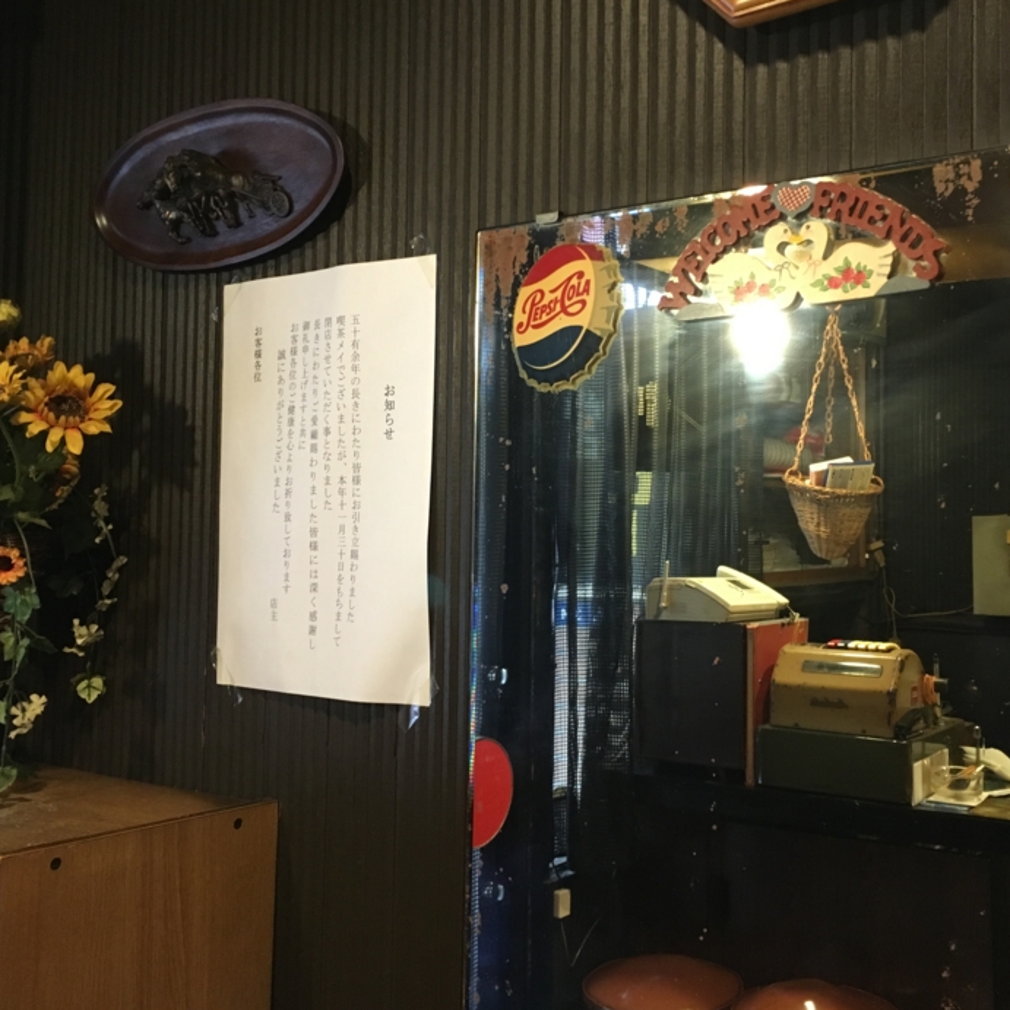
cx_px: 583
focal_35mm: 38
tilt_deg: +2.6
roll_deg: -0.8
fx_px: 1254
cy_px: 457
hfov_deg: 43.7
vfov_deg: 43.8
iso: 200
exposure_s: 1/17
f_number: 2.2
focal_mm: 4.15
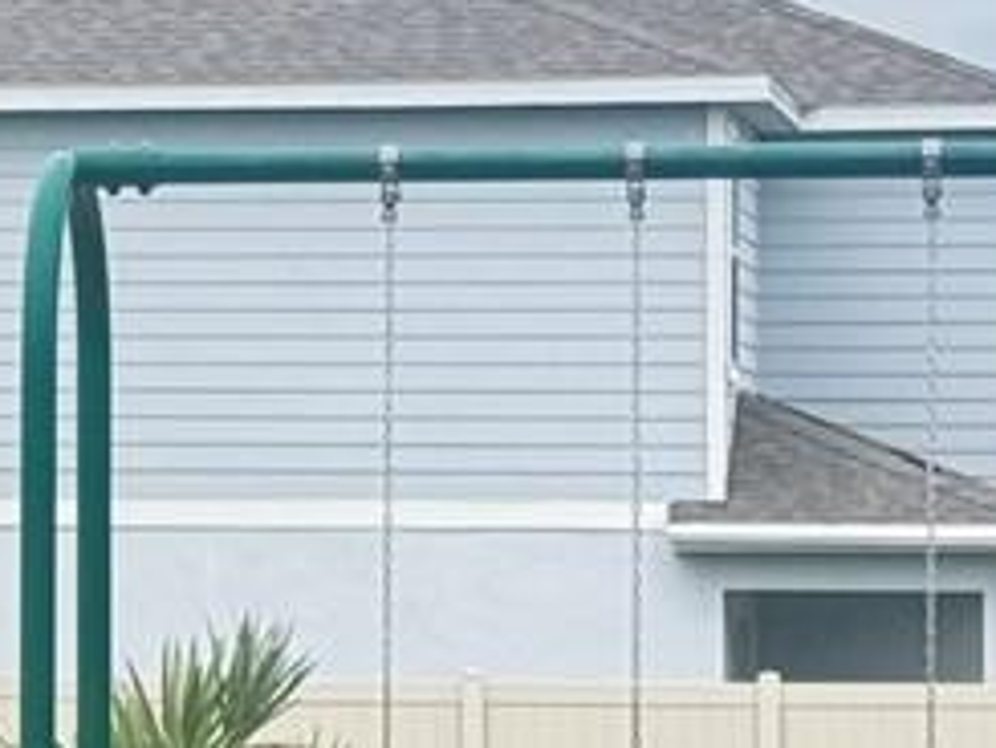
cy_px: 407
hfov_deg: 6.1
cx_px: -1289
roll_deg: -0.5
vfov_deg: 4.8
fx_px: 9010
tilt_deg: -0.4
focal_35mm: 313
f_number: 1.78
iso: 64
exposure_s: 1/865
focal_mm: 6.76
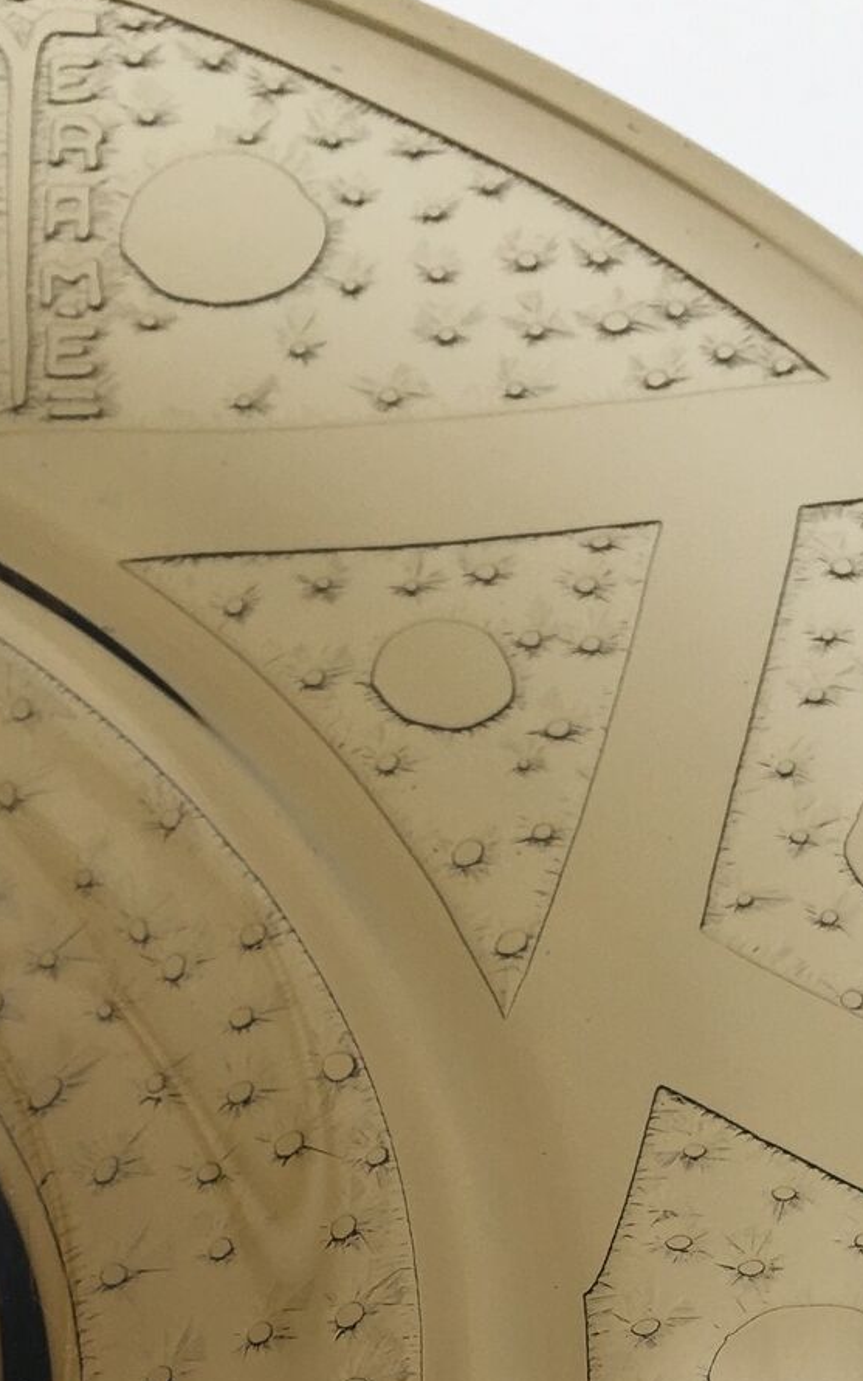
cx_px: 535
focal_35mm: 69
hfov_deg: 18.8
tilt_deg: -55.2
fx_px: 2596
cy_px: 1465
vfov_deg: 27.6
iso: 25
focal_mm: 4.15
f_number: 2.2
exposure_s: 1/283
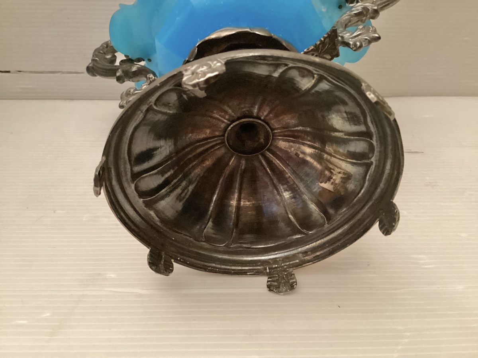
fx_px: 428
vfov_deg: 45.4
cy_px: 179
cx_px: 239
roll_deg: -4.2
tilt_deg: -34.7
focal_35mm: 31
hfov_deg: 58.4
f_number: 2.4
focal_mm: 3.3
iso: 640
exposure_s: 1/17
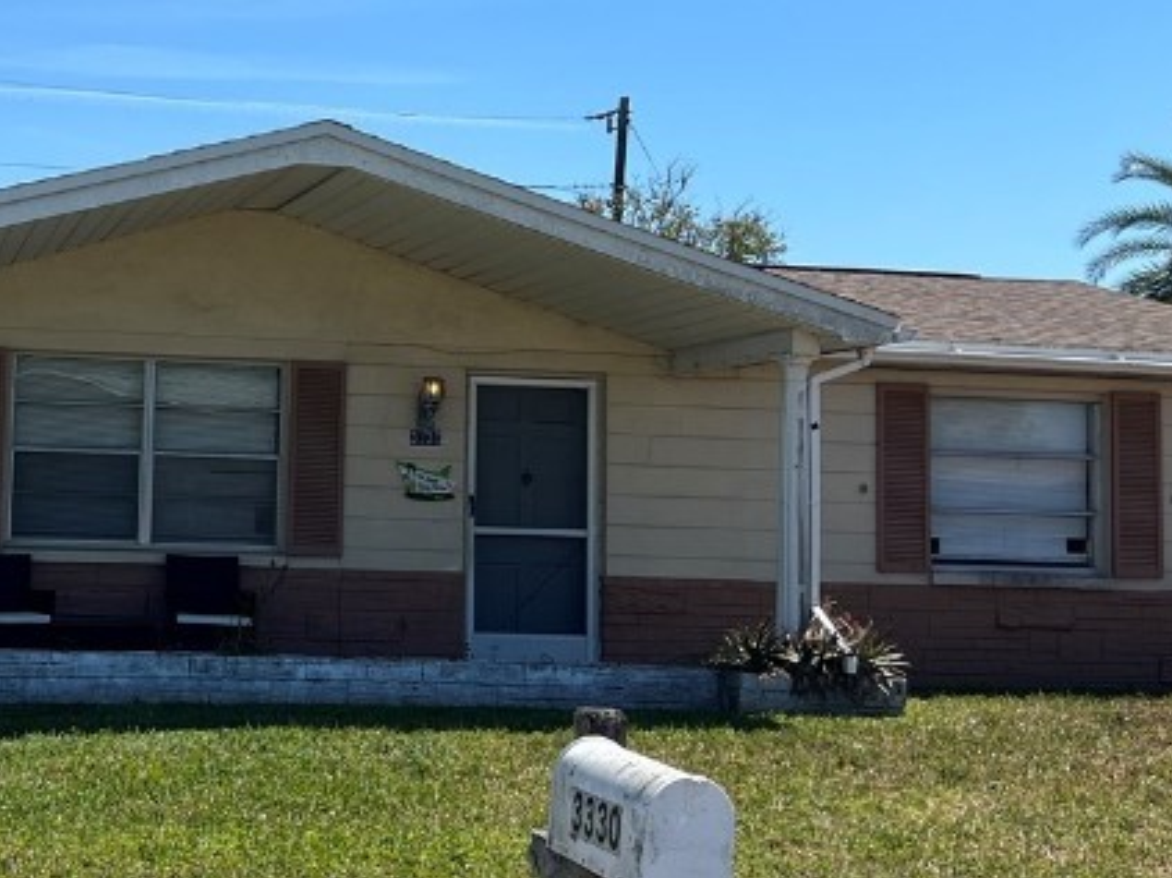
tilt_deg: +5.2
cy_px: 305
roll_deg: -1.9
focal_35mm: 63
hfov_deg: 29.9
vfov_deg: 23.2
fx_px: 2132
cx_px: 211
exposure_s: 1/5319
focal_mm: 5.7
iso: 50
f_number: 1.5
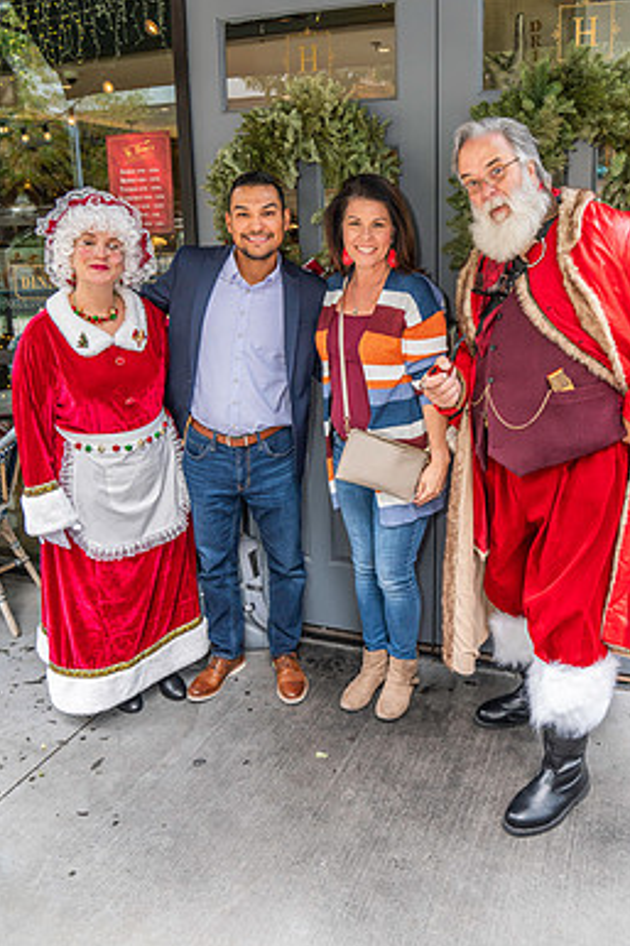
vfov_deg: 65.3
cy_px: 426
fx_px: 736
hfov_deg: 46.2
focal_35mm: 28
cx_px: 363
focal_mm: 24
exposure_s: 1/160
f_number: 4
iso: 1250
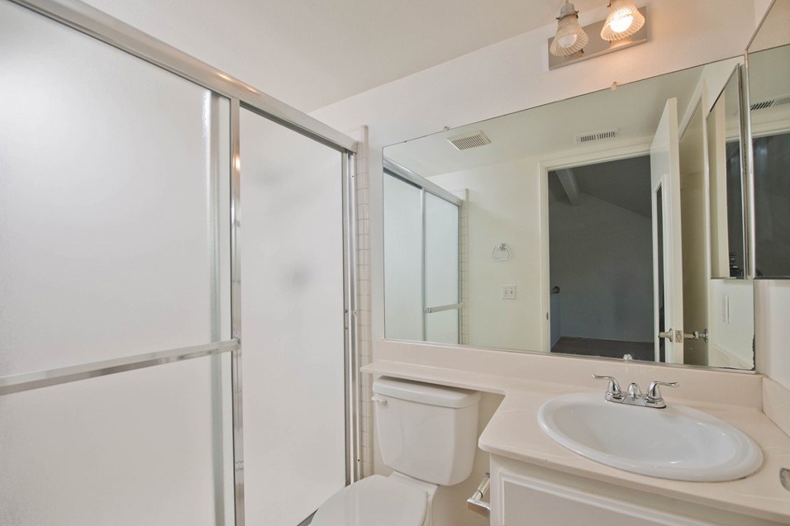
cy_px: 266
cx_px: 406
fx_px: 329
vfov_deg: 77.3
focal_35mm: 15
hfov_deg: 100.4
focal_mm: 14
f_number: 5.6
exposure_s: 1/400
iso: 400
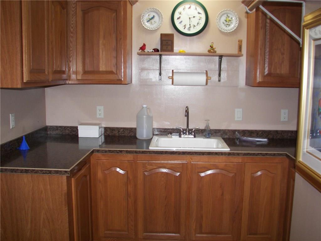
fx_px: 334
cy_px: 120
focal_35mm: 36
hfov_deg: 51.4
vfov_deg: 39.7
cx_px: 160
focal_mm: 6
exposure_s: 1/30
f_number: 2.8
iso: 100
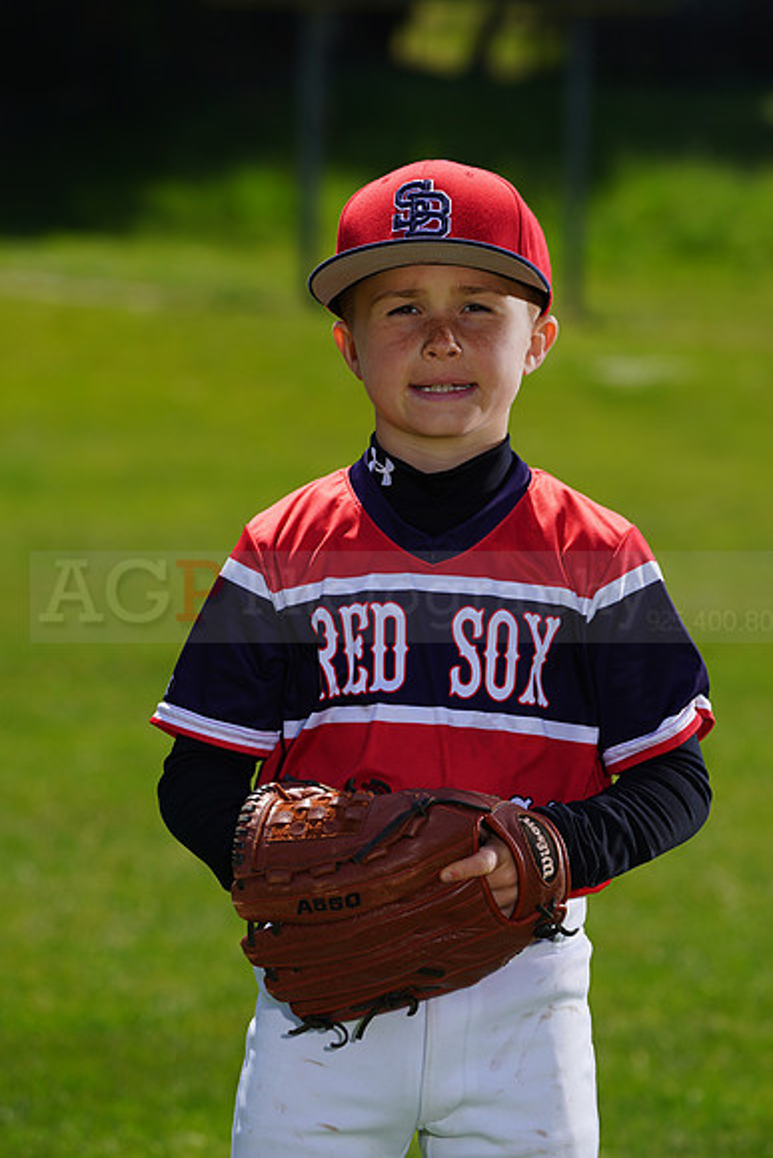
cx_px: 386
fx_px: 7210
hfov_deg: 6.1
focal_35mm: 224
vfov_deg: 9.2
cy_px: 579
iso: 100
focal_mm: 224
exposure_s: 1/250
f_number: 8
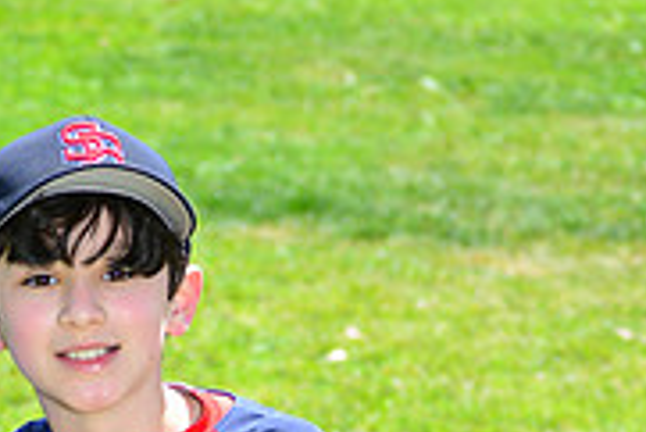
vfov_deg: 4.5
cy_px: 882
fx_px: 5459
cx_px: 23
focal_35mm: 304
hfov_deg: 6.8
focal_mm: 95
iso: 200
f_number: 8
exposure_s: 1/200
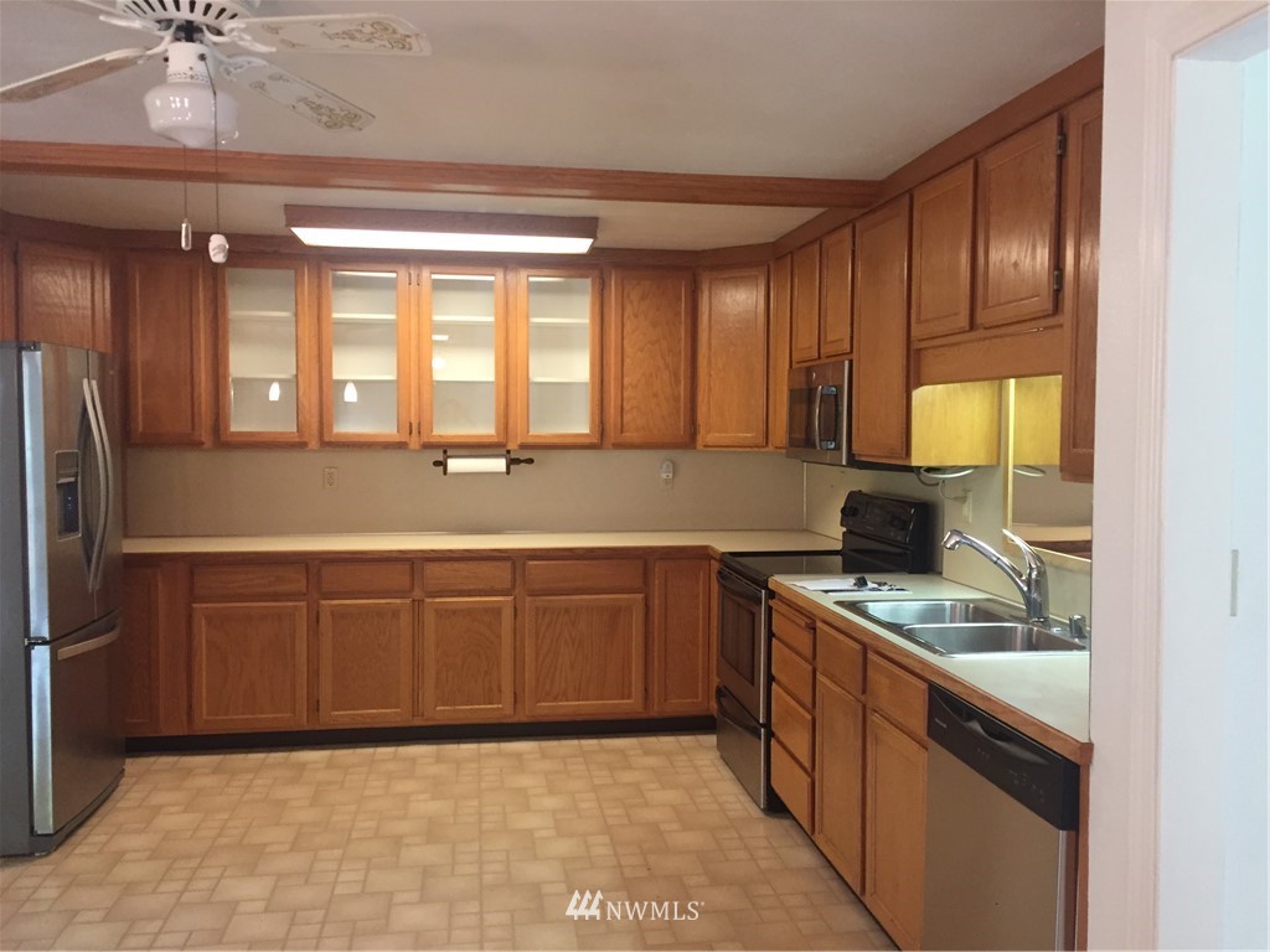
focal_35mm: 29
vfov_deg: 48.2
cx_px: 635
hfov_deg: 61.7
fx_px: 1064
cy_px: 476
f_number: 2.2
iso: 125
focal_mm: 4.15
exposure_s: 1/30
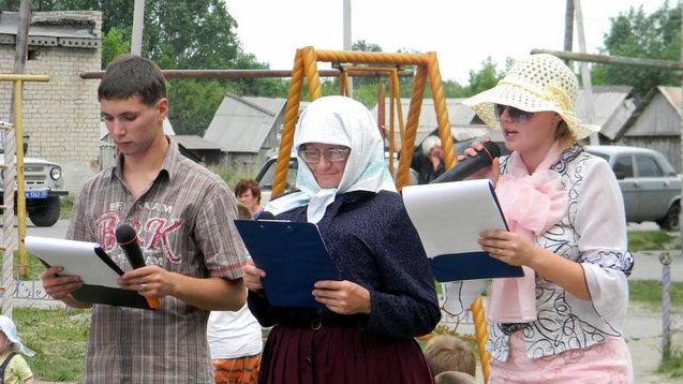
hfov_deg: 13.3
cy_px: 249
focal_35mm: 162
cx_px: 342
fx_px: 2933
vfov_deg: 7.5
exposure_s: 1/81
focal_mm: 26.8
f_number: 5
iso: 80
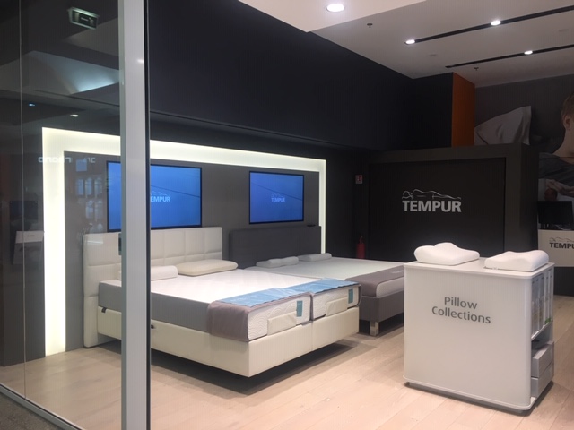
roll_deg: +1.1
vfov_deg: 48.2
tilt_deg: -1.6
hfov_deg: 61.7
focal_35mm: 29
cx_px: 287
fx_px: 481
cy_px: 215
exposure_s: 1/33
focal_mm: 4.15
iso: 25
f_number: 2.2
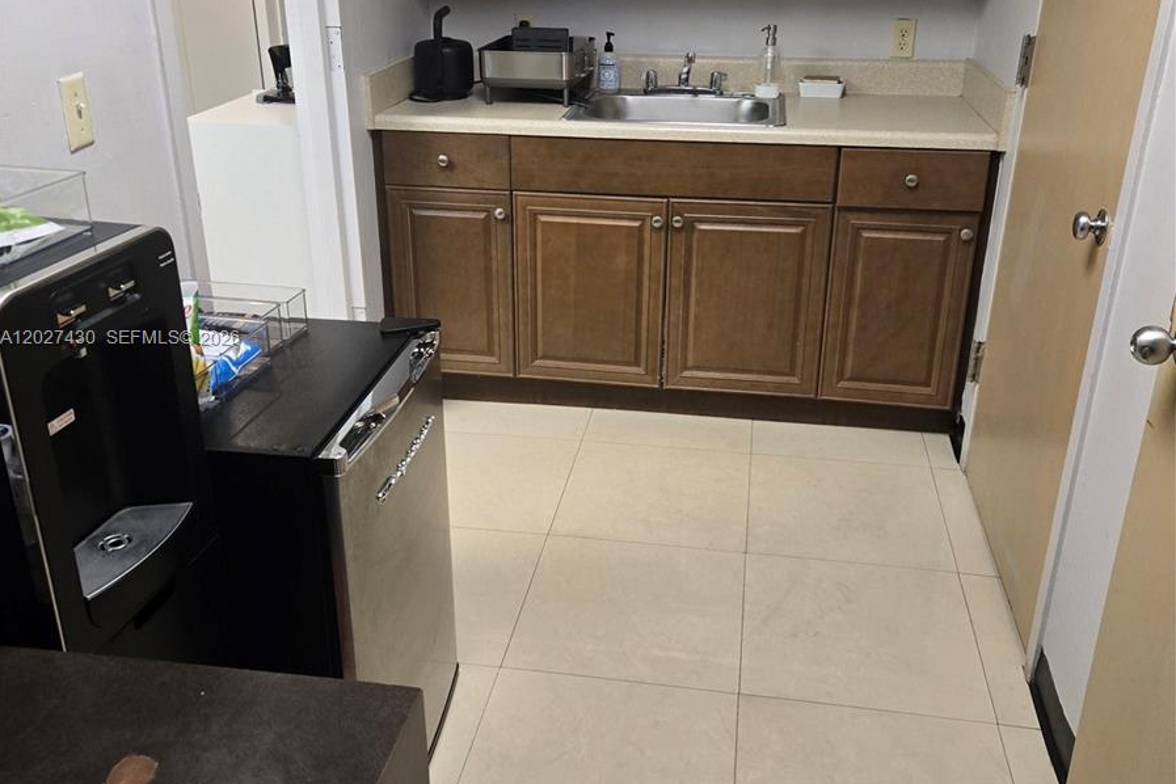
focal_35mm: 32
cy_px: 340
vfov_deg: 41.0
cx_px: 587
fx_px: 1045
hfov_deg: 58.7
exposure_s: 1/120
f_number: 1.8
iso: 500
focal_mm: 5.4
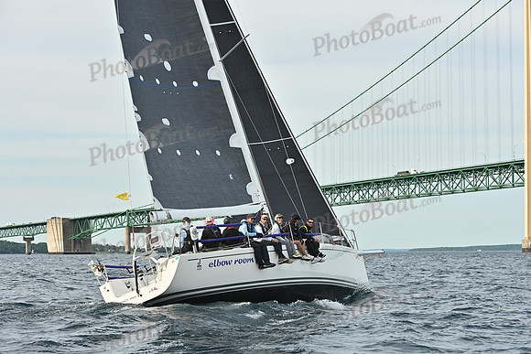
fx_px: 1357
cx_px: 266
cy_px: 177
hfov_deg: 22.1
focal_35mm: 92
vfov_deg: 14.9
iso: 320
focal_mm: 92
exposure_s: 1/1000
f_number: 6.3
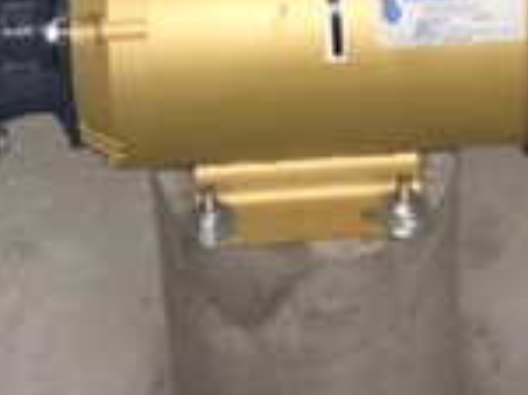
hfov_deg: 16.0
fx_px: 1875
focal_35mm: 123
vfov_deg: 10.9
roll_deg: +3.7
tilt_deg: -34.9
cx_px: 276
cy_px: -402
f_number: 2.2
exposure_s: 1/30
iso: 50
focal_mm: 4.15
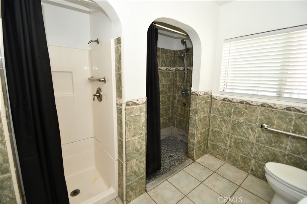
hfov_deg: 100.4
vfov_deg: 77.3
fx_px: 128
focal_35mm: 15
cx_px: 154
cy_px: 102
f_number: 4
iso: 560
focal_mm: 10
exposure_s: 1/60
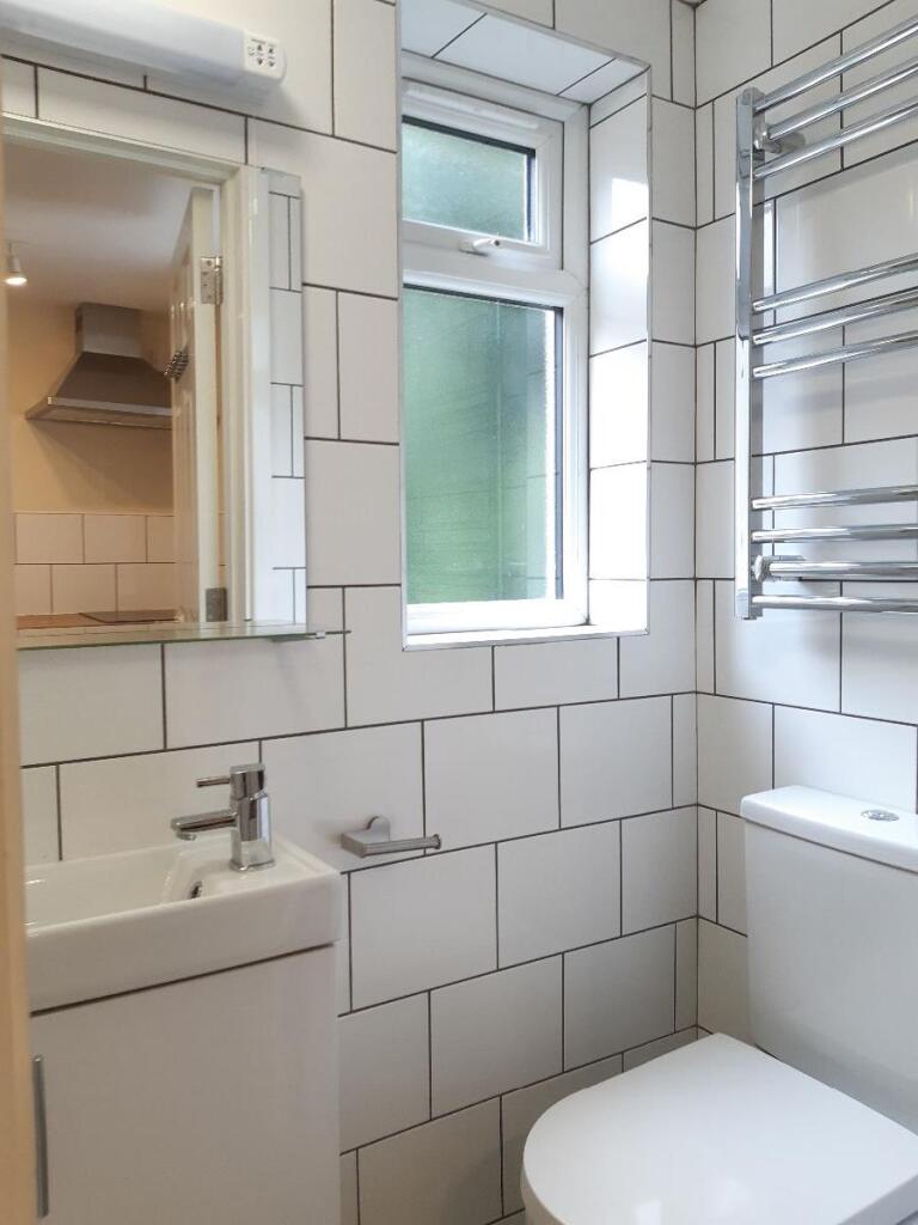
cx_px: 459
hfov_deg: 53.1
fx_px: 919
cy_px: 612
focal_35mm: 26
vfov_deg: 67.3
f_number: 1.7
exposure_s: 1/50
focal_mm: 3.93
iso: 64
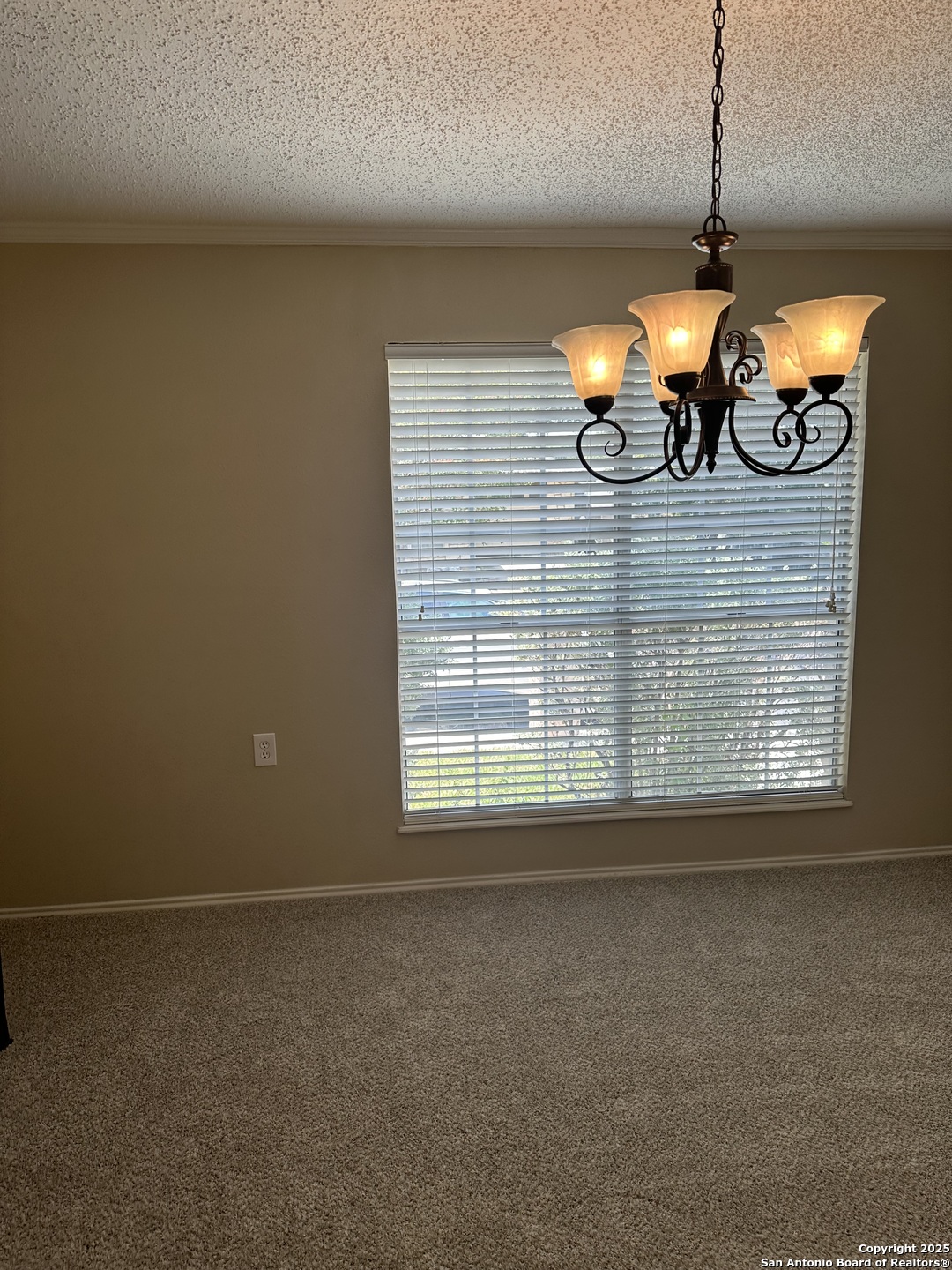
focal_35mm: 24
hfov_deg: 56.8
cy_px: 635
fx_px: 880
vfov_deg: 71.6
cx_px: 476
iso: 80
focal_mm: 6.86
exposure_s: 1/325
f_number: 1.78
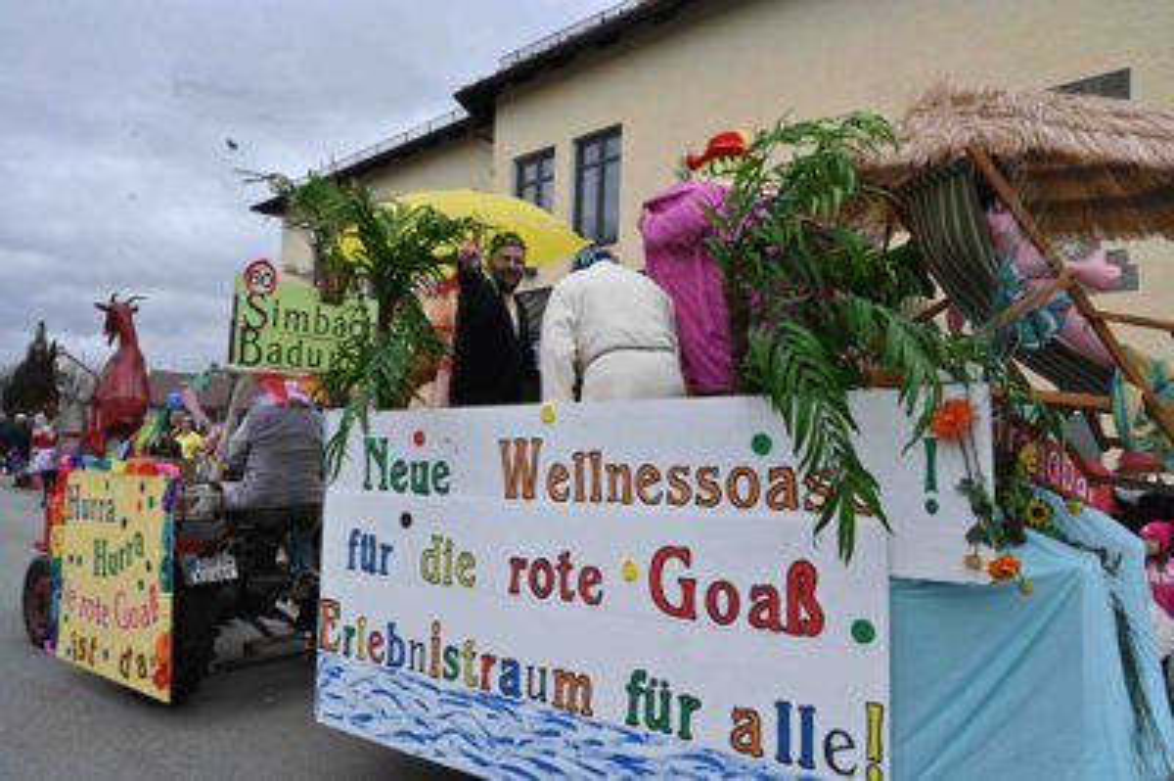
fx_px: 896
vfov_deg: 47.1
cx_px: 587
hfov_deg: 66.5
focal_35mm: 28
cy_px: 390
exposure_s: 1/800
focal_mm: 27.5
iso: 2500
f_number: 14
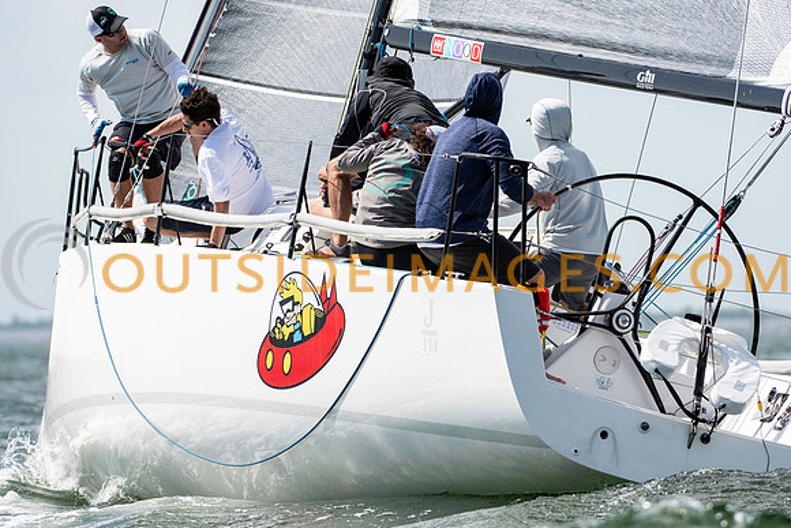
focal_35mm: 360
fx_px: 7911
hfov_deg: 5.7
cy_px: 264
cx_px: 396
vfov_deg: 3.8
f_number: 5.6
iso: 400
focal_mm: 240
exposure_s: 1/3200
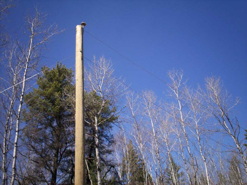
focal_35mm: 36
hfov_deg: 51.4
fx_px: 257
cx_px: 124
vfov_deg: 39.7
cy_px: 92
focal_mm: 6
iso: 100
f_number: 4.5
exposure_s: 1/627
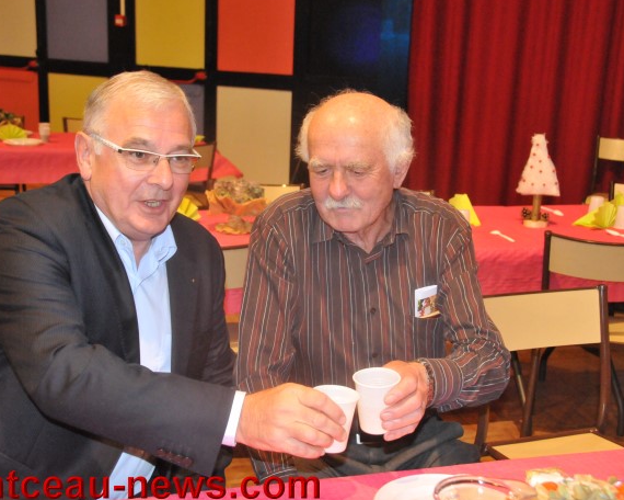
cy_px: 252
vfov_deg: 28.3
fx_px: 989
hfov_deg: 35.0
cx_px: 300
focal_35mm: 54
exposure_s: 1/60
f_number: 7.1
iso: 3200
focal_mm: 31
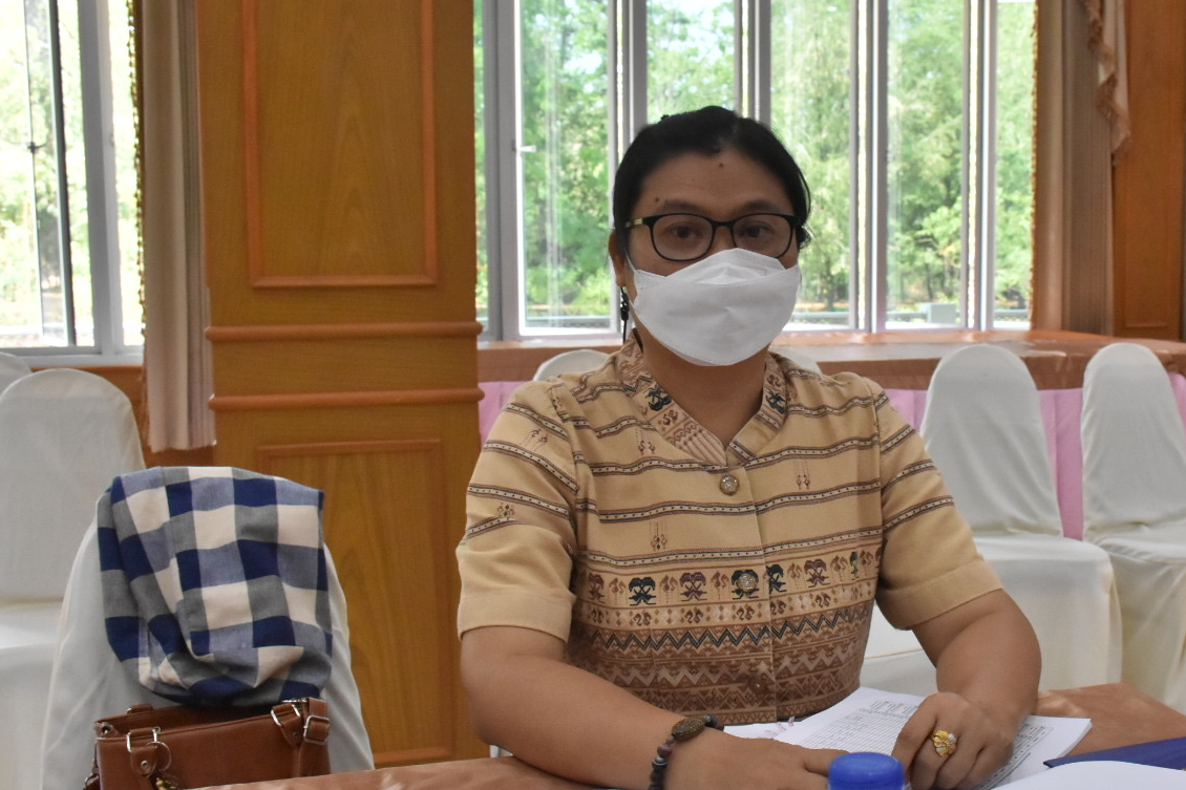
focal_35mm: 43
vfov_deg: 31.2
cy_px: 422
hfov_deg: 44.5
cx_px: 831
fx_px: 1416
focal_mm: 20
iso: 2500
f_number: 7.1
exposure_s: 1/200
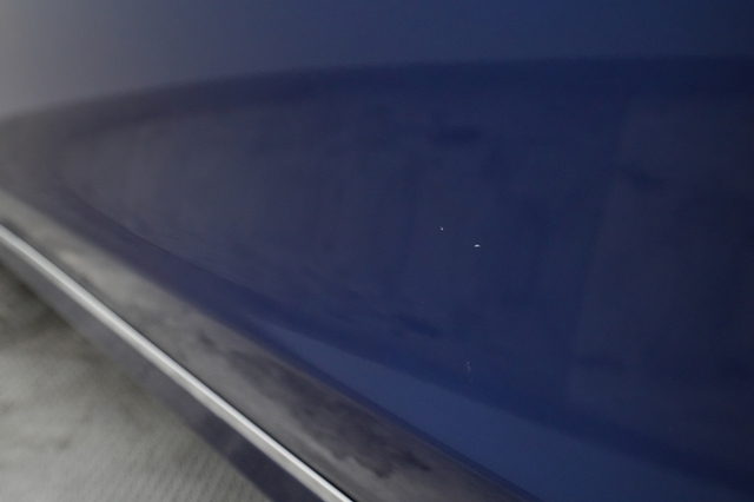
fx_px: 586
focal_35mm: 28
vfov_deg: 46.4
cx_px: 377
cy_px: 251
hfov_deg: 65.5
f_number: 5.6
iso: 6400
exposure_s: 1/100
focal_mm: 28
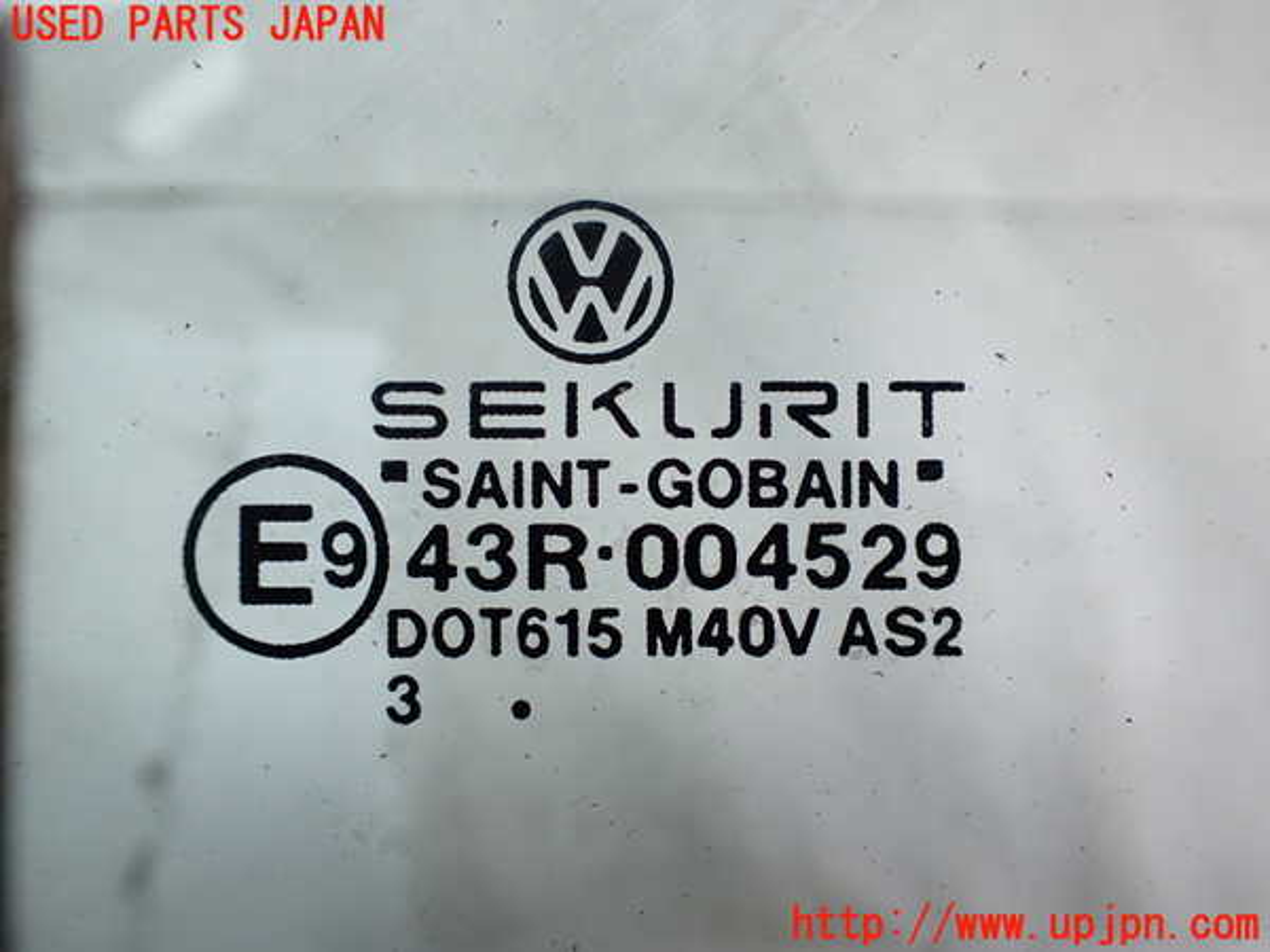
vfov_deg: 46.8
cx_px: 635
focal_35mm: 30
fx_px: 1101
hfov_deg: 60.0
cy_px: 476
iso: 200
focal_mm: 5.4
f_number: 2.3
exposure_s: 1/125
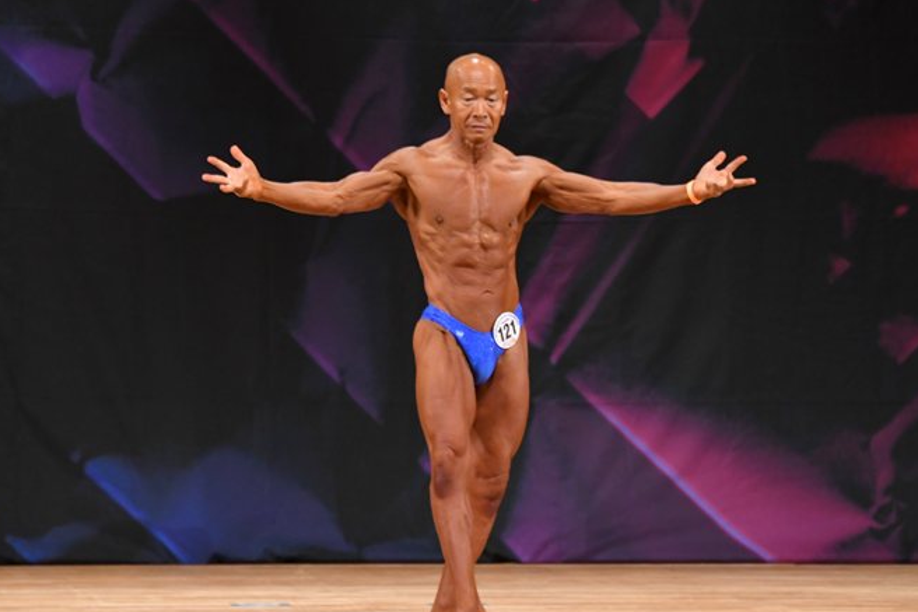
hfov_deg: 6.5
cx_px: 482
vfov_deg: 4.3
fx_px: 8132
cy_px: 335
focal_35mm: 319
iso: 3200
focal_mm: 180
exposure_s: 1/400
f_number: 5.6
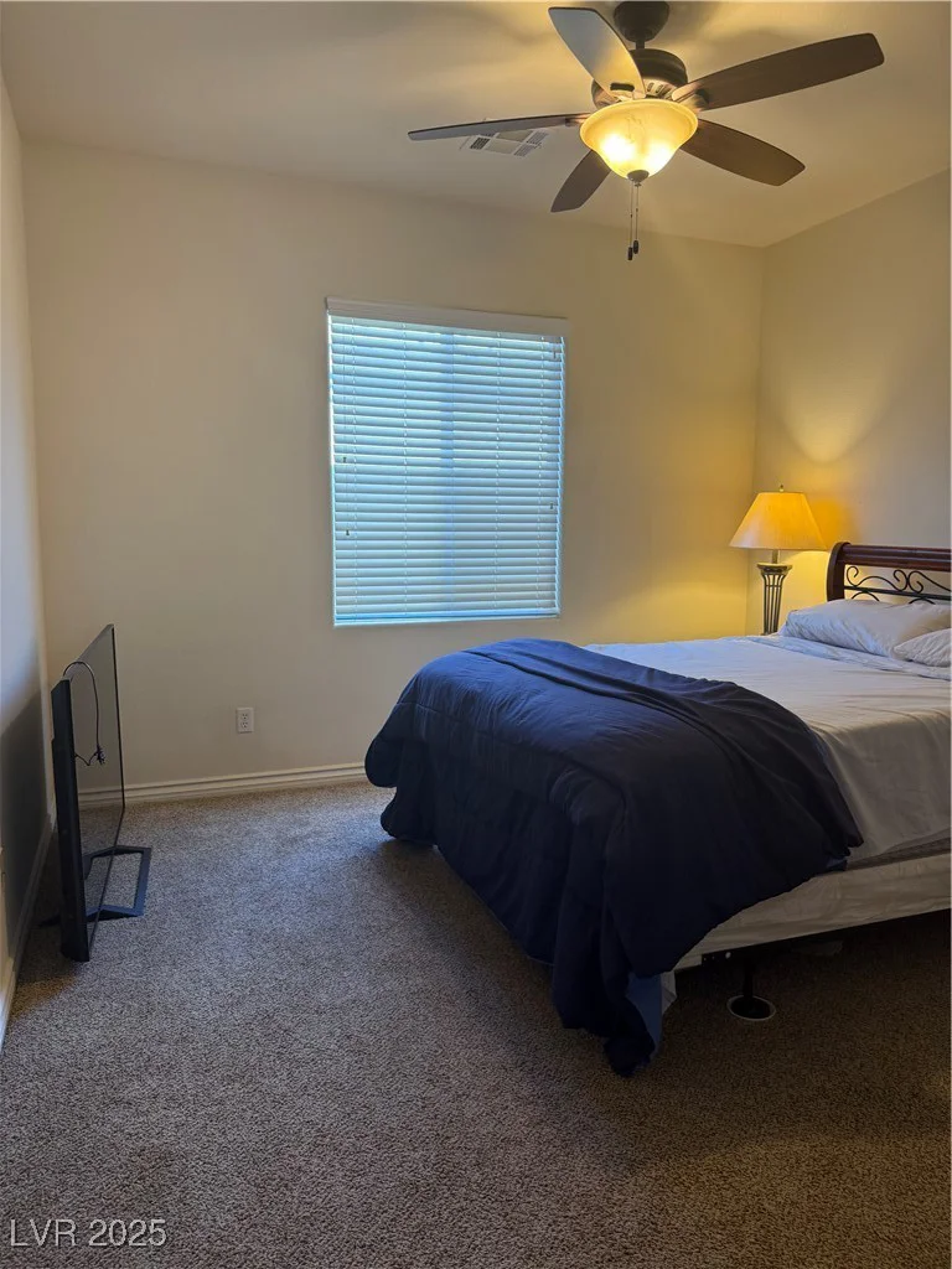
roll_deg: -0.7
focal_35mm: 24
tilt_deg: -6.7
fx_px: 880
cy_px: 634
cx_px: 476
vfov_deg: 71.6
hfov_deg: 56.8
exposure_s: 1/60
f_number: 1.78
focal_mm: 6.76
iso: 160
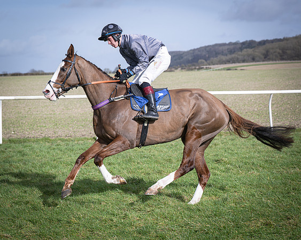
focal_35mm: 98
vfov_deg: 15.7
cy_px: 139
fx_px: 870
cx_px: 117
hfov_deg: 19.6
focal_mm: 70
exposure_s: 1/2000
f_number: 4
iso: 200
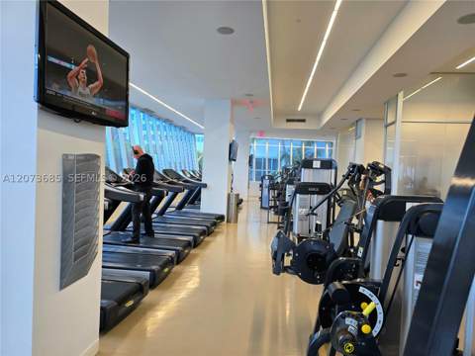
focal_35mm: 23
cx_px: 238
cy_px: 178
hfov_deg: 73.9
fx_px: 316
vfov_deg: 58.9
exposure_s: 1/60.2
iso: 80
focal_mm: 6.3
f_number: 1.7
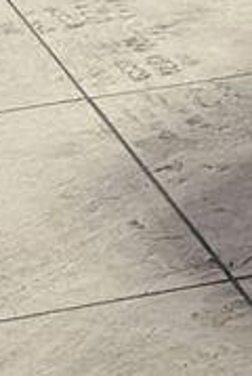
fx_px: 4194
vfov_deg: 5.0
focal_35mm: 401
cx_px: 1262
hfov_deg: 3.2
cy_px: -588
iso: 64
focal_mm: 6.86
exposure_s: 1/100
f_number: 1.78
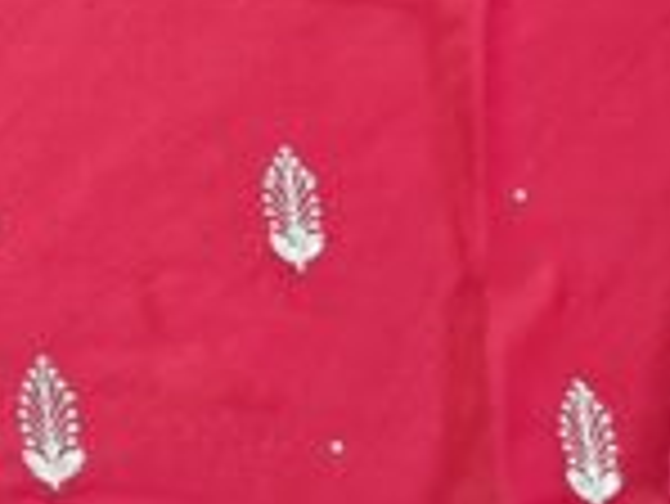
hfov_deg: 14.0
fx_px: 2363
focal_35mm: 122
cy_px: 146
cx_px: -598
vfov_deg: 12.1
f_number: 1.8
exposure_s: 1/60
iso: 200
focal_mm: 5.4
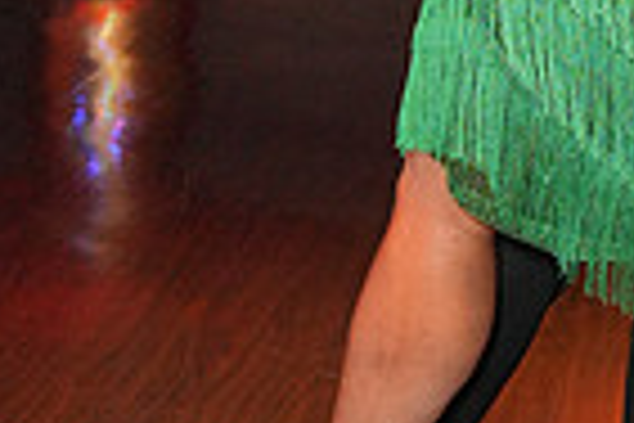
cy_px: -261
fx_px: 2606
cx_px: 789
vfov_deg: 9.0
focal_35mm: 148
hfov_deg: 13.4
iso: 4000
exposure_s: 1/200
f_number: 4
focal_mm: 36
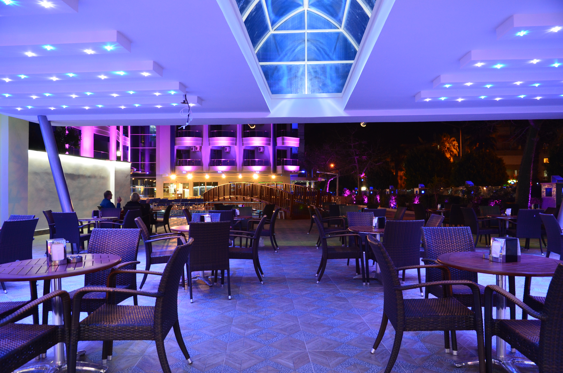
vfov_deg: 52.9
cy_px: 186
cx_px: 282
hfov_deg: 73.9
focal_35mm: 24
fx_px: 375
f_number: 5
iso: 800
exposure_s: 1/5
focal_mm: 16
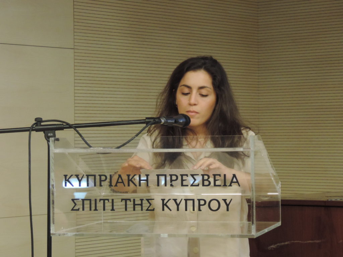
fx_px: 1189
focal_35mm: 120
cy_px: 128
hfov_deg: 16.4
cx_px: 172
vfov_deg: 12.3
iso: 800
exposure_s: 1/20
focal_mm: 21.4
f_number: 4.2
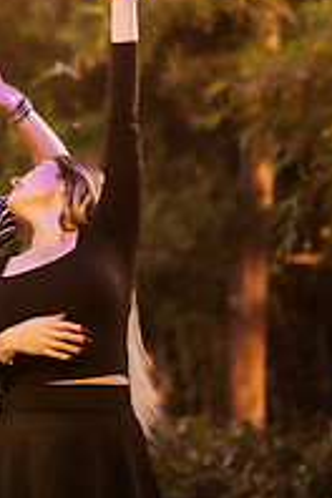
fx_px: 1826
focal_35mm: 132
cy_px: 166
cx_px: 10
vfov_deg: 15.5
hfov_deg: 10.3
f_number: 1.4
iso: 1250
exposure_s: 1/200
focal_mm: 58
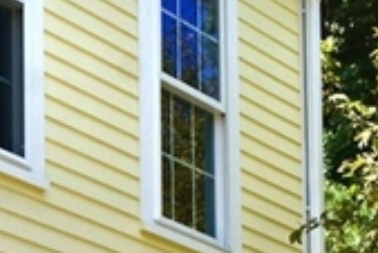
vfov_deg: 6.4
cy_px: 697
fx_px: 2102
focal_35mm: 200
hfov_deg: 10.2
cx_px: -40
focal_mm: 22
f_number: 8
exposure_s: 1/500
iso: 280
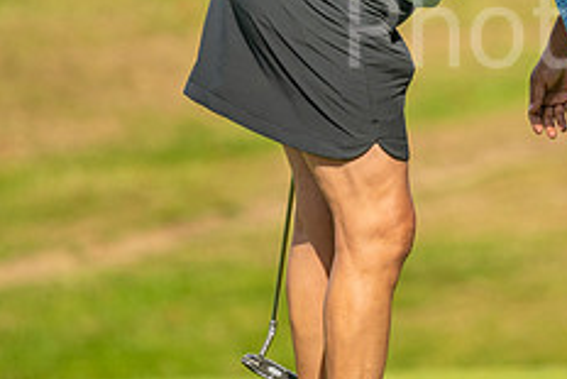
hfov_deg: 1.8
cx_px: 665
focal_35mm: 1126
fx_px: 17745
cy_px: -87
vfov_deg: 1.2
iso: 100
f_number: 4
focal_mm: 300
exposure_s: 1/800
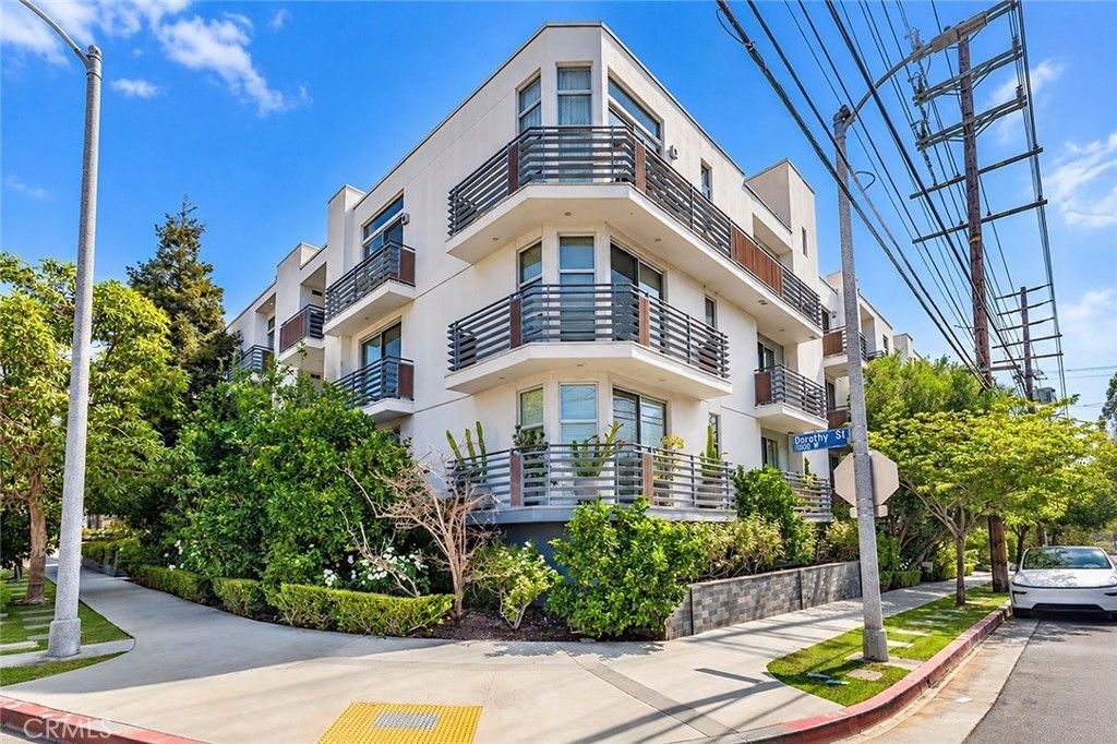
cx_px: 558
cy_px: 372
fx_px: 558
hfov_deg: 90.0
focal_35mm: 18
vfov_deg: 67.3
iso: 800
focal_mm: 18
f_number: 5
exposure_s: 1/3200
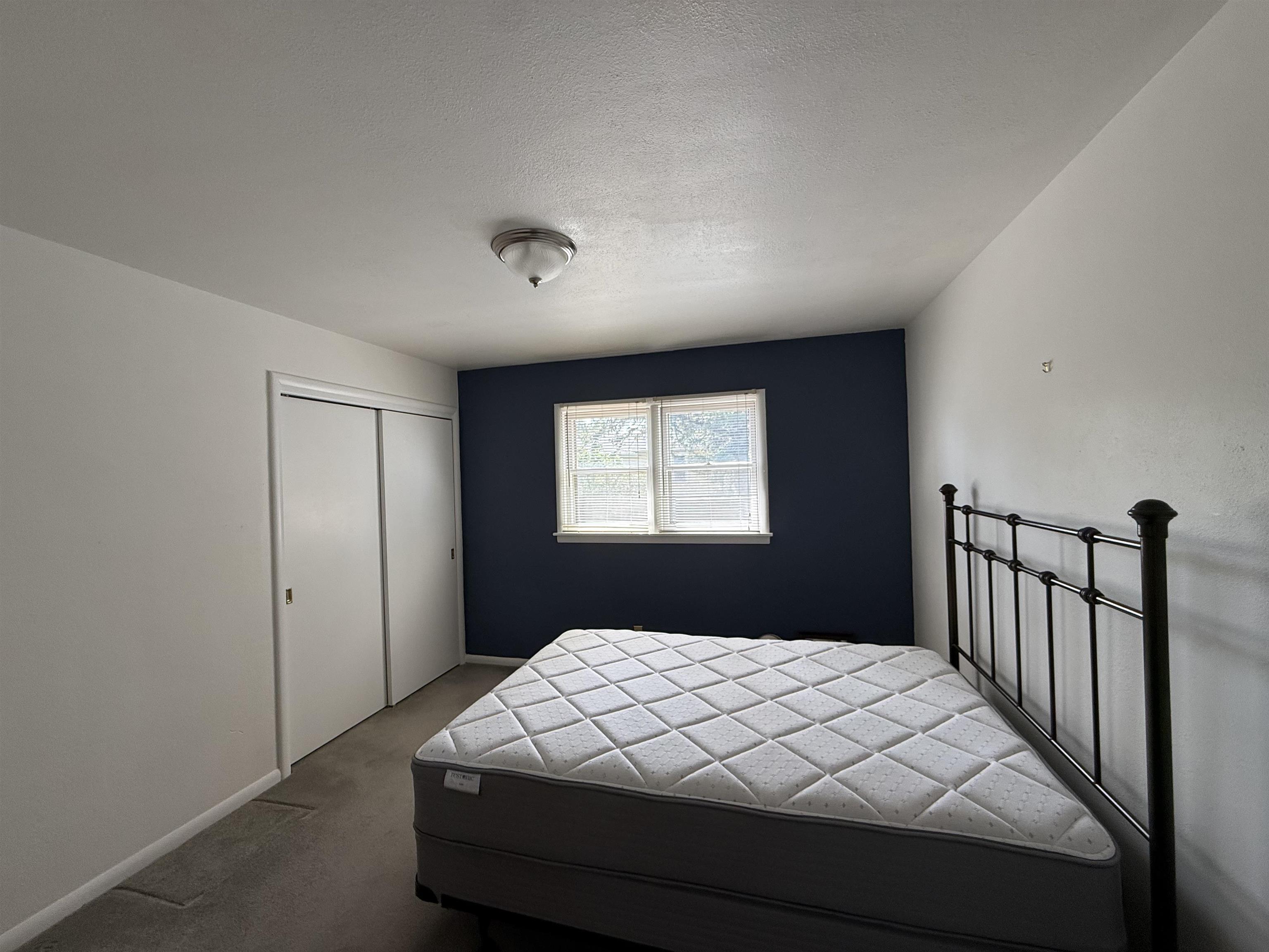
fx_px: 513
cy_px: 476
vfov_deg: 85.7
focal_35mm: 14
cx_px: 634
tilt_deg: +0.3
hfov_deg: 102.1
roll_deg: +1.4
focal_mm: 2.22
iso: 80
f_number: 2.2
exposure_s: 1/99
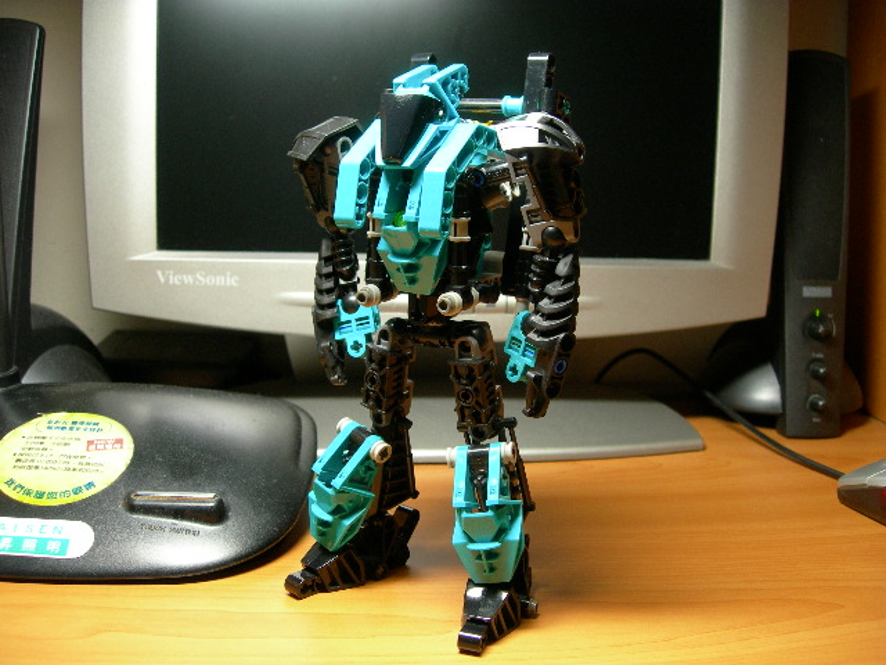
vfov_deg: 37.7
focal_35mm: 38
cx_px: 443
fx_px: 973
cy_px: 332
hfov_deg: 49.0
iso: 127
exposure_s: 1/28.1
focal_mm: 7.8
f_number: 2.8
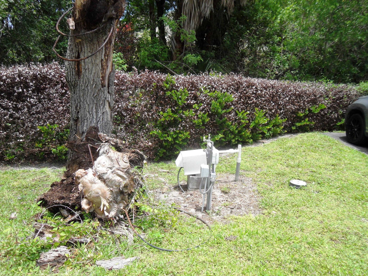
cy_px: 138
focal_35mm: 28
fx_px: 298
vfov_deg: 49.7
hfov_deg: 63.4
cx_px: 184
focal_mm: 5
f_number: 3.4
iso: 80
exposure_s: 1/500
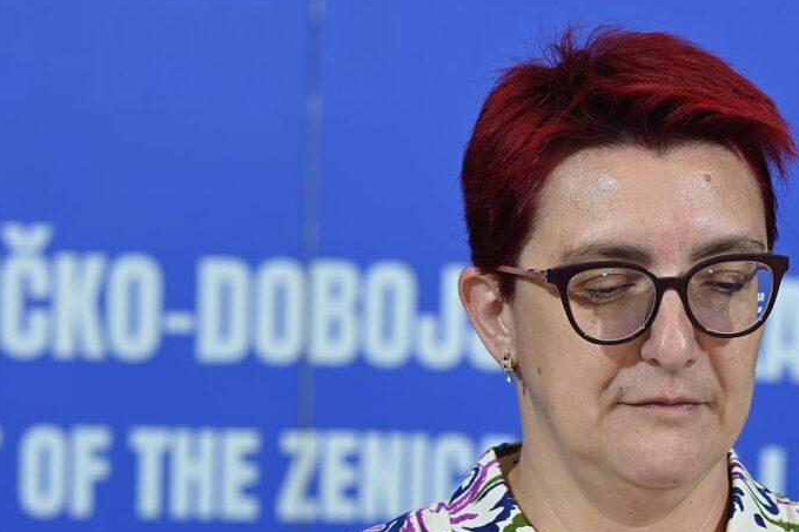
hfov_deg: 10.2
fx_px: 4438
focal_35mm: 200
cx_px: 880
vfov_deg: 6.8
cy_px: 571
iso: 180
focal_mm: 85
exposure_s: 1/30
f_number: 3.5
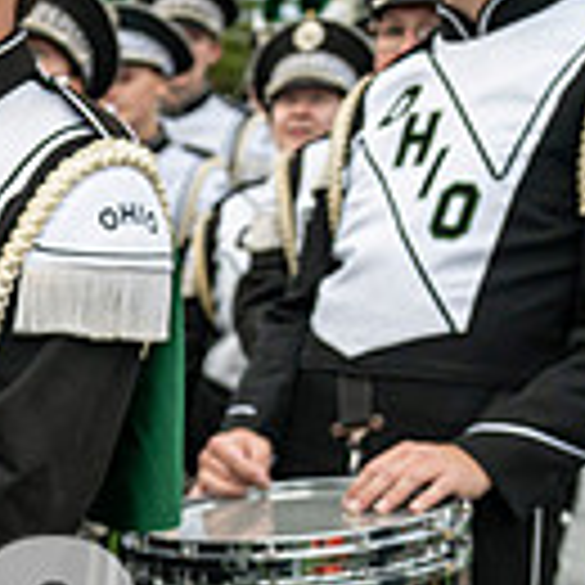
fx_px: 1740
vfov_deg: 17.9
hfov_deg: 17.7
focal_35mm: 91
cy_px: 749
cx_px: -202
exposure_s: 1/500
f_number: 2.8
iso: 200
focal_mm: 24
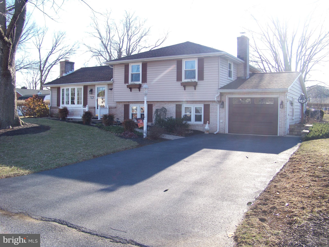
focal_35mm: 33
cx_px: 164
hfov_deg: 55.4
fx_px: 314
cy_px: 124
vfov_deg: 42.9
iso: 64
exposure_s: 1/200
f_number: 2.8
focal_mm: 5.85
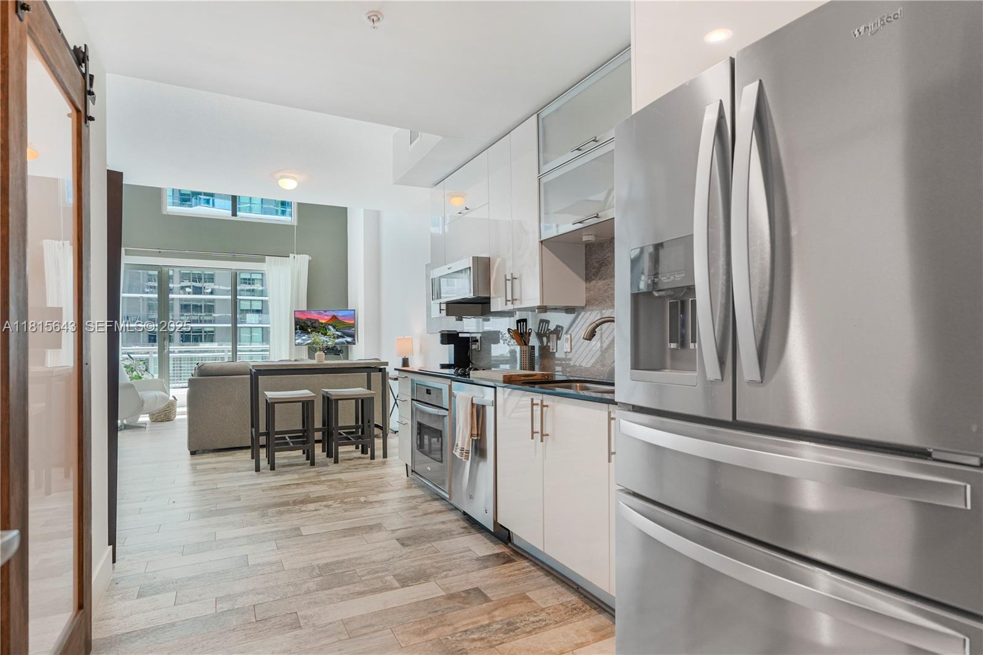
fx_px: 437
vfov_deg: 73.7
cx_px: 492
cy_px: 328
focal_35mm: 16
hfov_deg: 96.7
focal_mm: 16
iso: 640
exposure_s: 1/100
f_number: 4
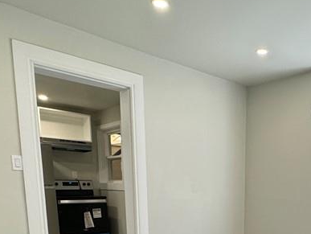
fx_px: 333
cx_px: 248
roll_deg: -1.2
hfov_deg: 47.4
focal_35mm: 37
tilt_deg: -10.2
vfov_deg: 34.4
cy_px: 245
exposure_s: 1/120
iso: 200
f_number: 2.2
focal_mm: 2.22
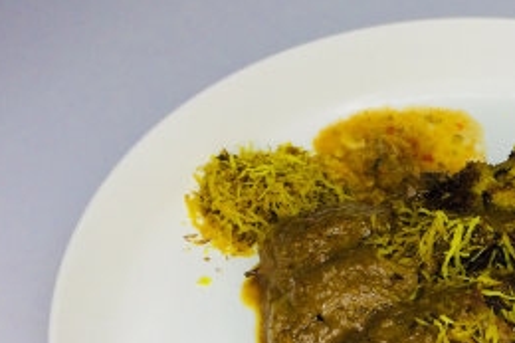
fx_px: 1015
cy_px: 356
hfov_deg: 27.1
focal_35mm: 71
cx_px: 501
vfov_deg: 18.6
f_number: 2.2
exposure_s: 1/100
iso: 50
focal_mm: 4.15
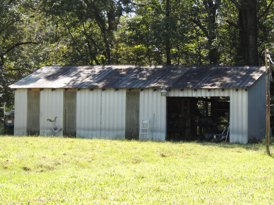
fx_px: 950
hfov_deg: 16.4
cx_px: 137
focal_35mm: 120
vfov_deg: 12.3
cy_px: 102
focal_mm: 21.4
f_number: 4.2
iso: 100
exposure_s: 1/160
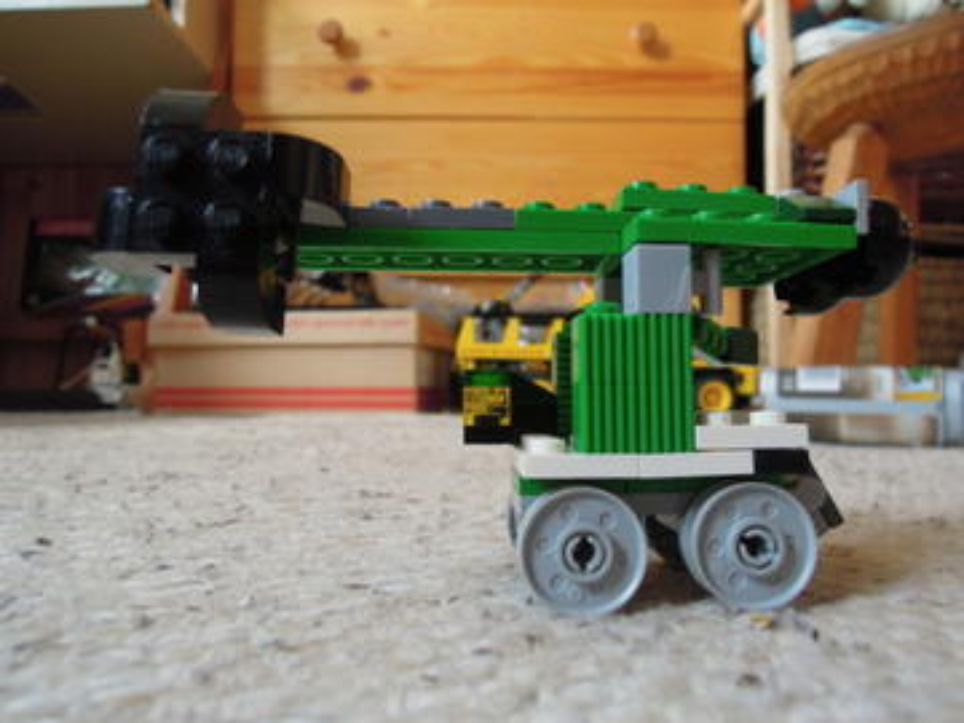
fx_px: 668
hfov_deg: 71.6
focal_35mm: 24
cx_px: 482
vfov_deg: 56.8
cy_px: 362
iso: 250
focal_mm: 4.3
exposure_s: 1/30
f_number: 2.8
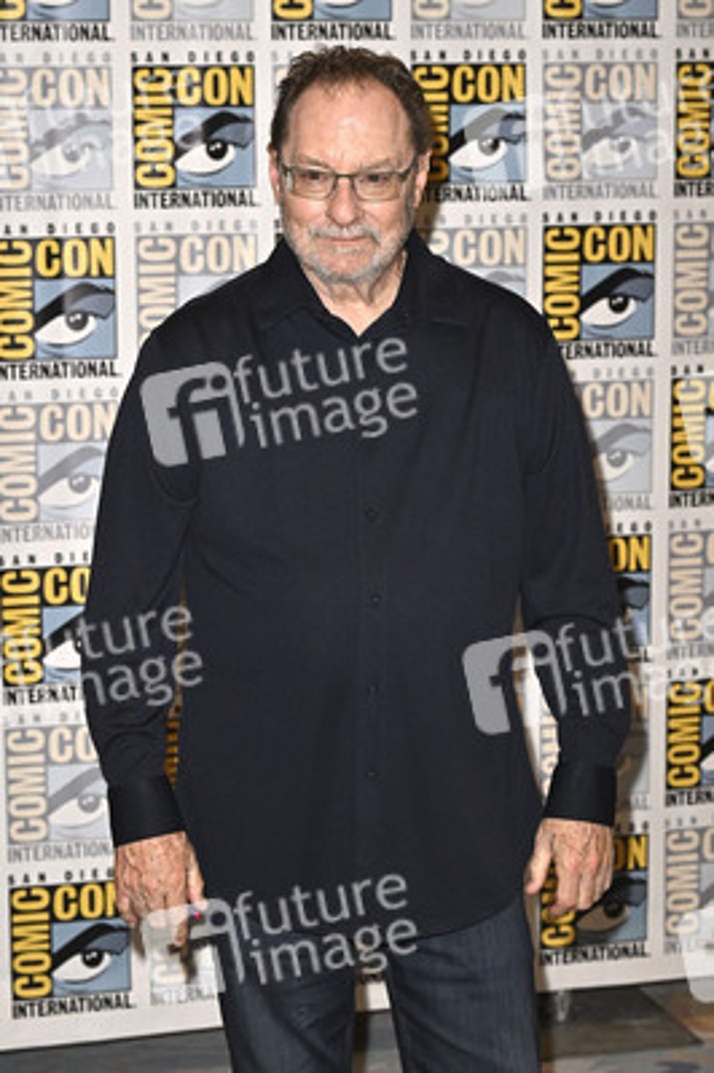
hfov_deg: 17.9
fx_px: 2265
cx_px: 357
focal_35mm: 76
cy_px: 536
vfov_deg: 26.7
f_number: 5.6
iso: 2500
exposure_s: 1/250
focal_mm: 76
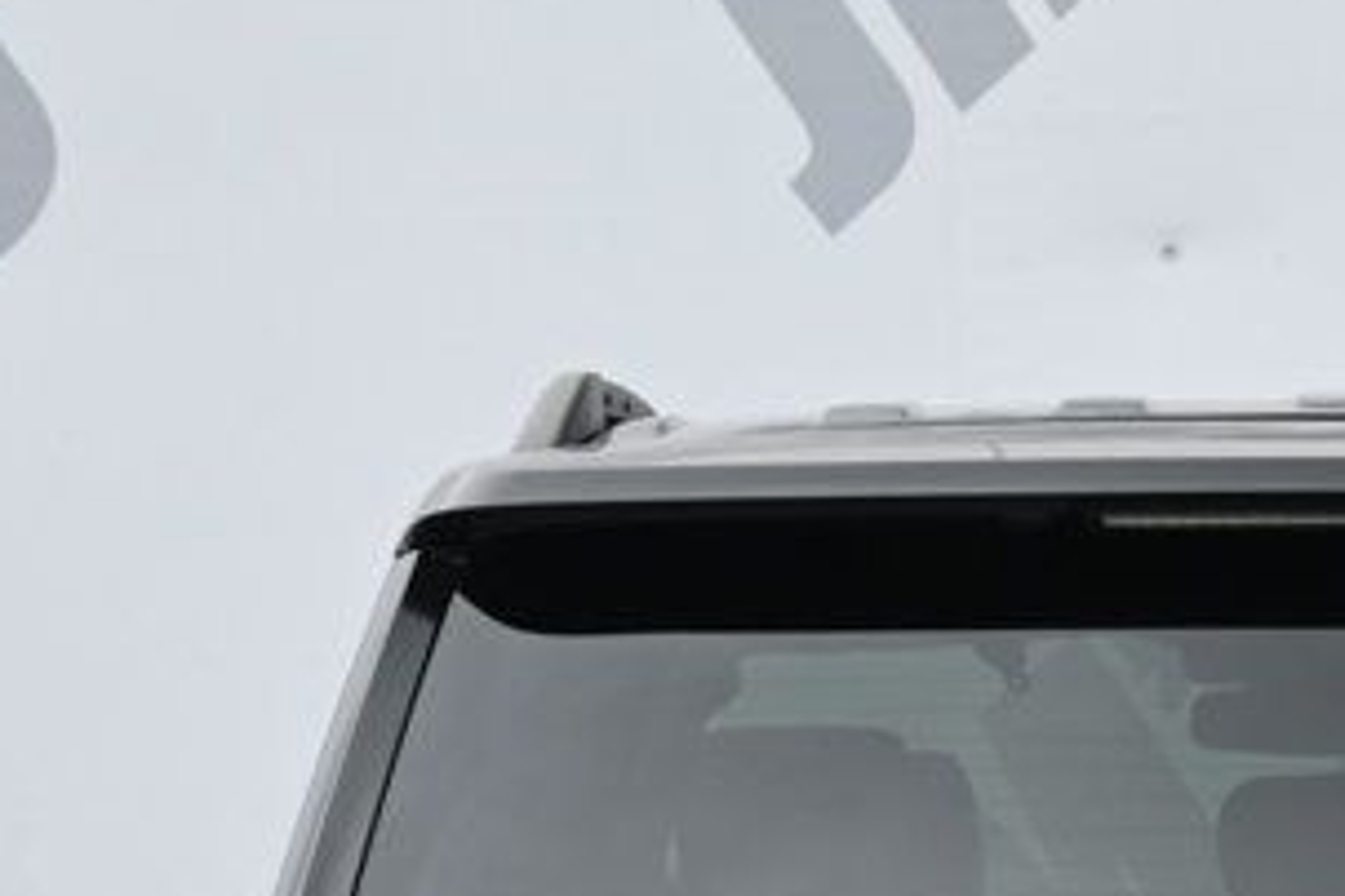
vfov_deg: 5.9
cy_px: 1482
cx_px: 1363
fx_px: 8506
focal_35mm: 228
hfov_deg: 9.0
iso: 400
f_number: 6
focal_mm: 45
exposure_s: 1/250
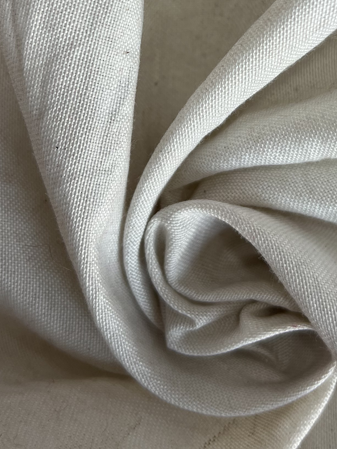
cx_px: 240
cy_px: 50
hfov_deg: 22.8
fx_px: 831
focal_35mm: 64
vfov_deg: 29.1
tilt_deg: -82.2
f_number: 1.5
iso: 32
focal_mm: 5.7
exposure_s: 1/136
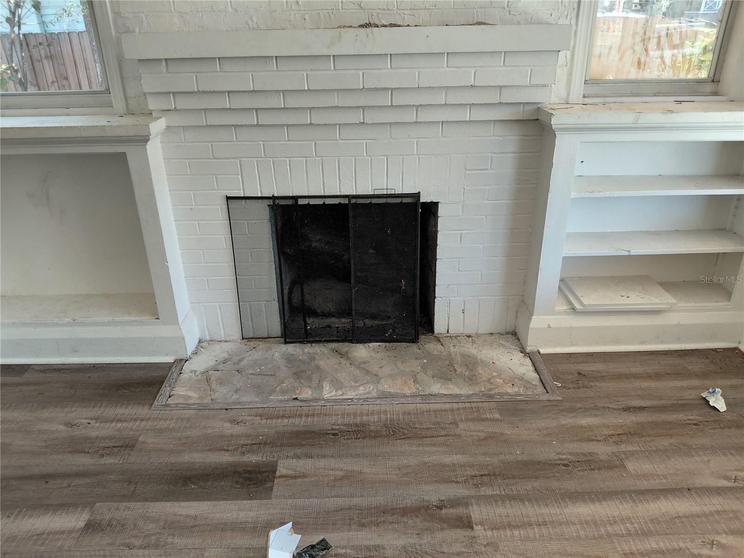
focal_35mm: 25
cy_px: 279
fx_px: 537
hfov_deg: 69.4
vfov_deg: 54.9
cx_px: 372
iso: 100
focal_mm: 4.69
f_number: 1.8
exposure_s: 1/120
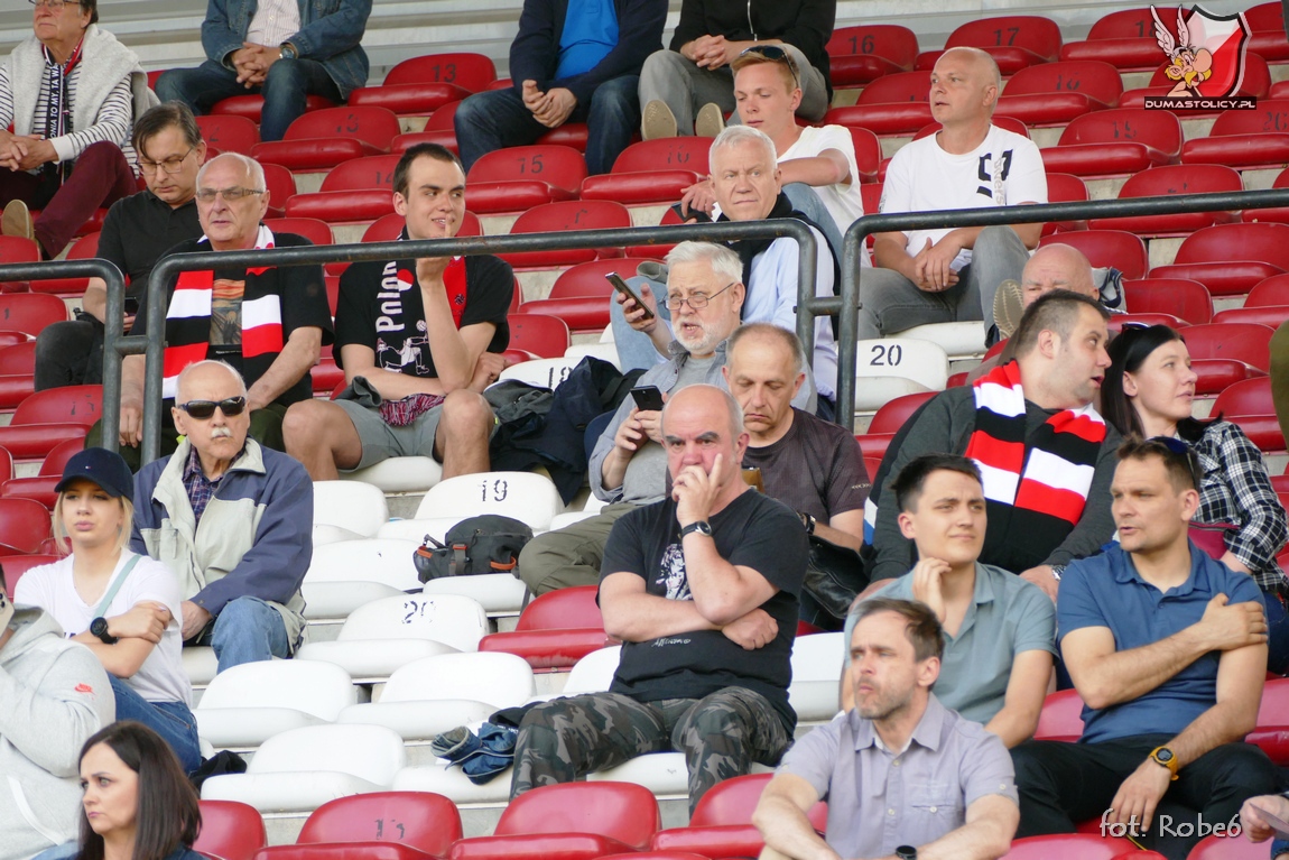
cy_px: 430
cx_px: 644
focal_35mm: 397
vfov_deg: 3.5
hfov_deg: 5.2
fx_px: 14216
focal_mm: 144.72
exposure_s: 1/125
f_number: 4
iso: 250
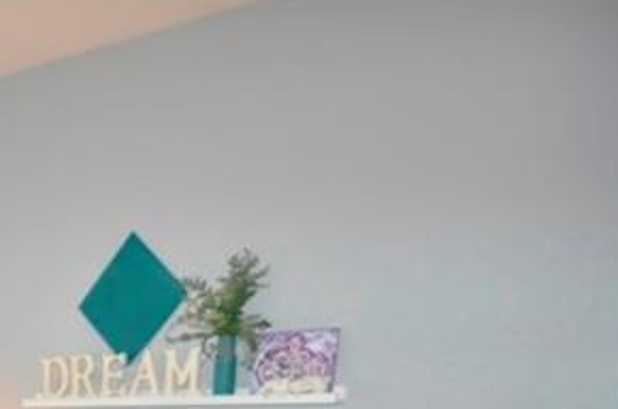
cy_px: 661
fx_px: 908
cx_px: -34
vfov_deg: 20.5
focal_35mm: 53
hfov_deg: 33.5
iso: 800
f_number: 4
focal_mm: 10
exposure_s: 1/60
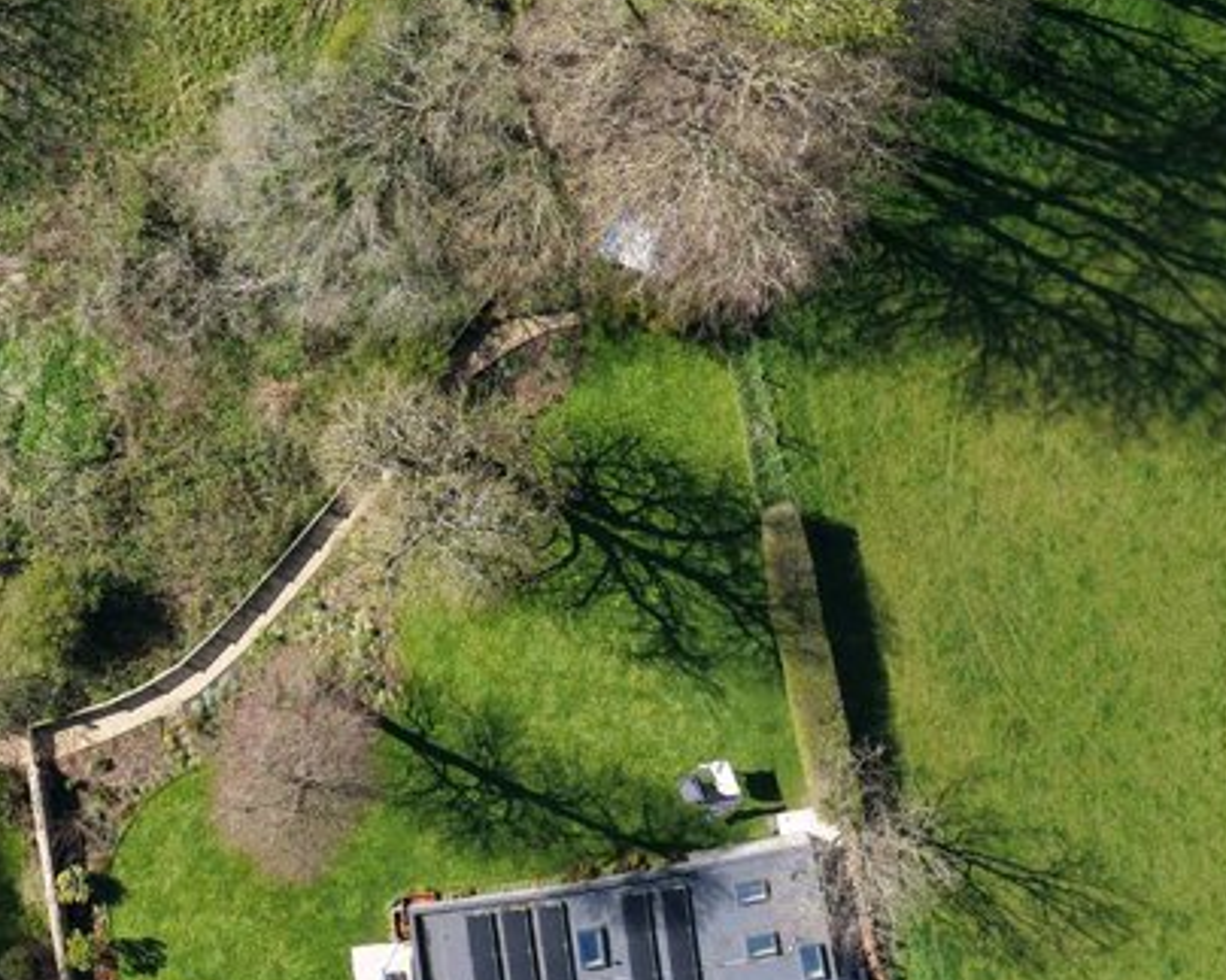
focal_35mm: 78
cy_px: 0
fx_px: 2830
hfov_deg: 24.3
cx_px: 410
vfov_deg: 19.1
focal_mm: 14.45
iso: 125
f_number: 2.8
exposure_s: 1/640
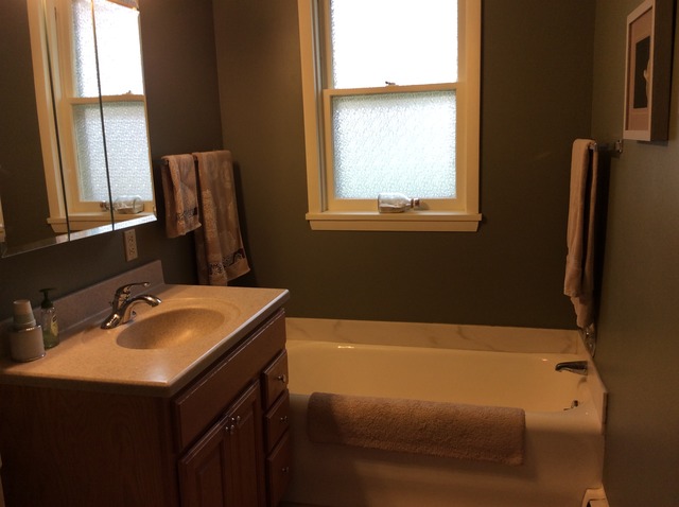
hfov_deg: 56.9
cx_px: 340
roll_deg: +3.8
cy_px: 254
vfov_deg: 44.1
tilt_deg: -12.4
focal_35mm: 32
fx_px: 627
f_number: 2.4
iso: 32
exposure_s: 1/24
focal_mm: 3.3
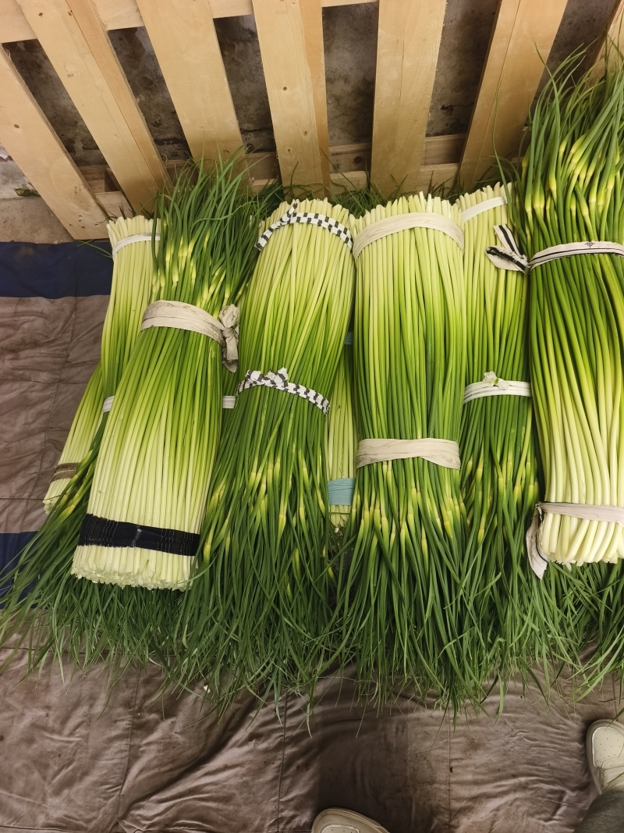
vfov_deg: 73.9
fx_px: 553
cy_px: 416
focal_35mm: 23
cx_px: 312
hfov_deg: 58.9
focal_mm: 5.5
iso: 198
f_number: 1.75
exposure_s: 1/100
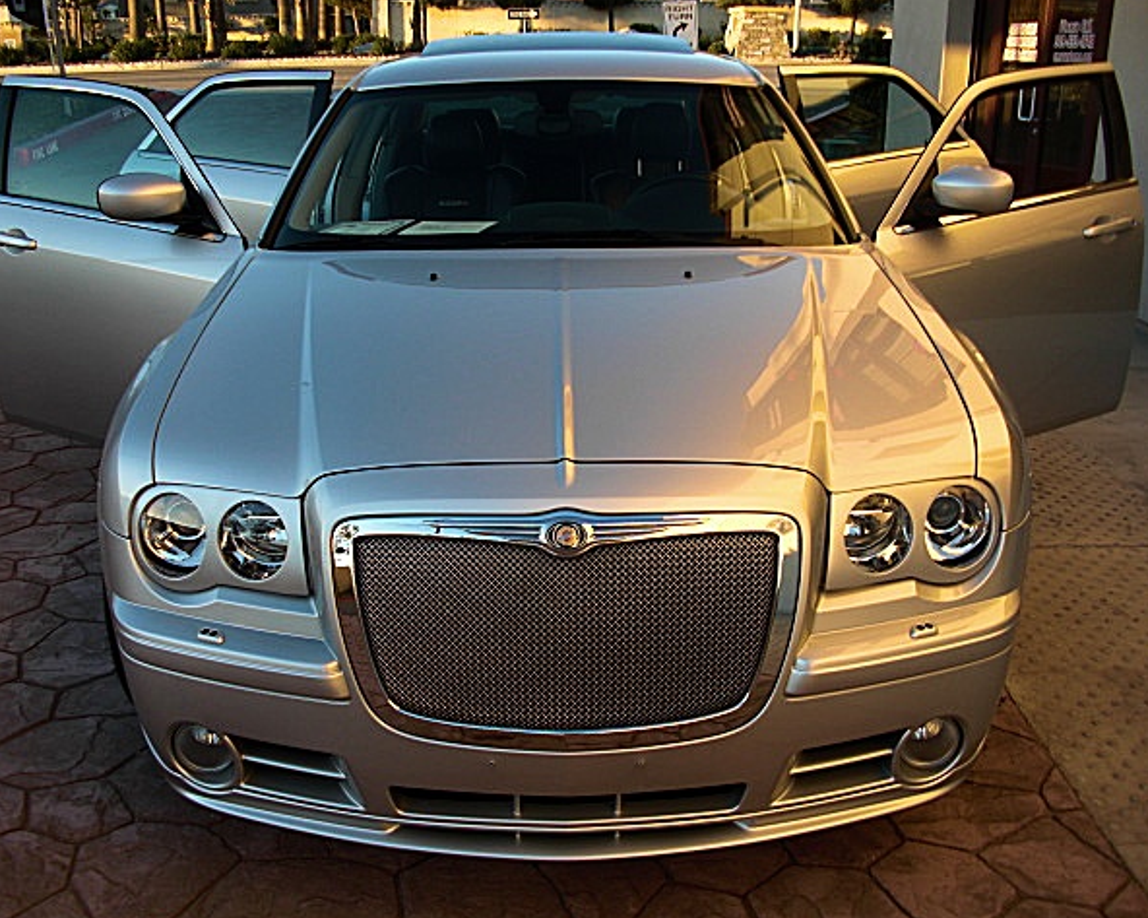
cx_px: 555
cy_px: 458
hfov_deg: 48.0
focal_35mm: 38
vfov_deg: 39.1
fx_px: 1290
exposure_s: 1/125
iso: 50
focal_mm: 6.3
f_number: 2.8
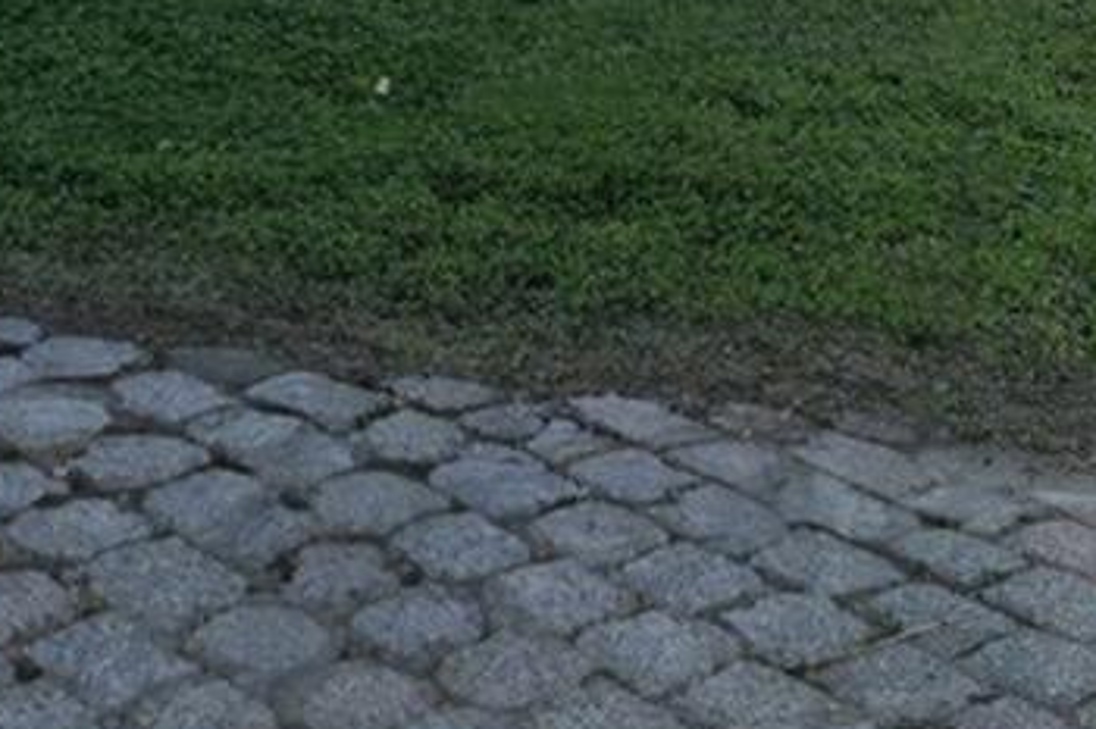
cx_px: 204
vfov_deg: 14.7
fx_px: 2495
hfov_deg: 24.3
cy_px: -548
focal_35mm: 82
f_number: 8
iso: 640
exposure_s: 1/1250
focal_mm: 14
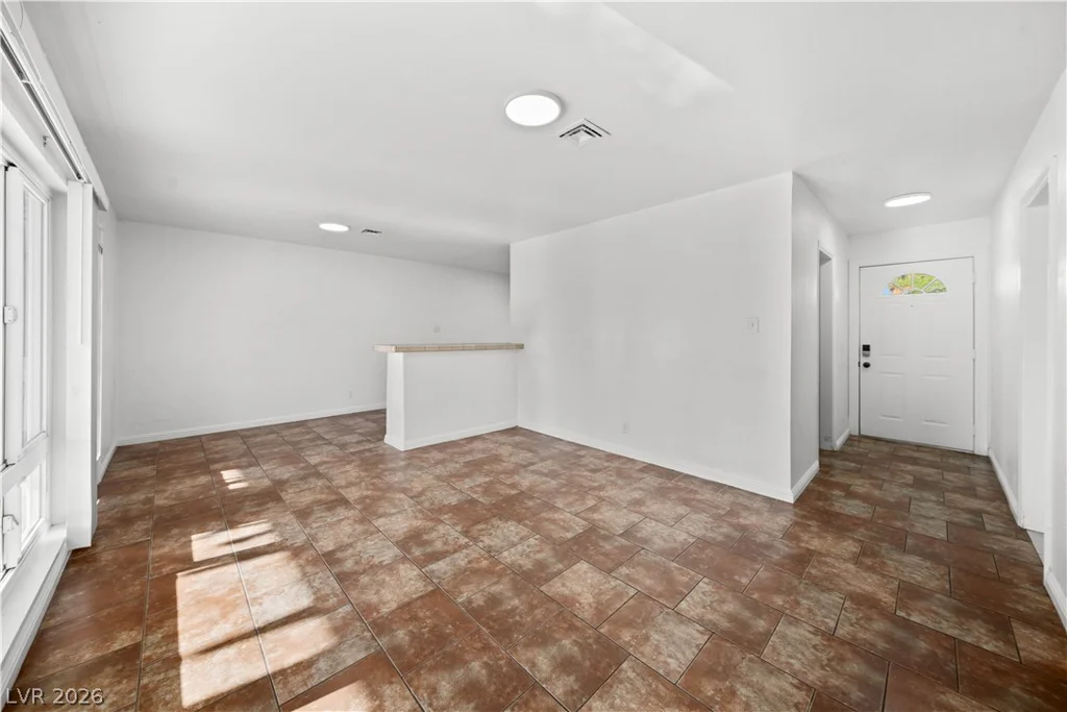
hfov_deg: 112.6
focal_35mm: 12
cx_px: 534
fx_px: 356
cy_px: 356
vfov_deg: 90.0
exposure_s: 1/20
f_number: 7.1
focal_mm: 12
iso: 400
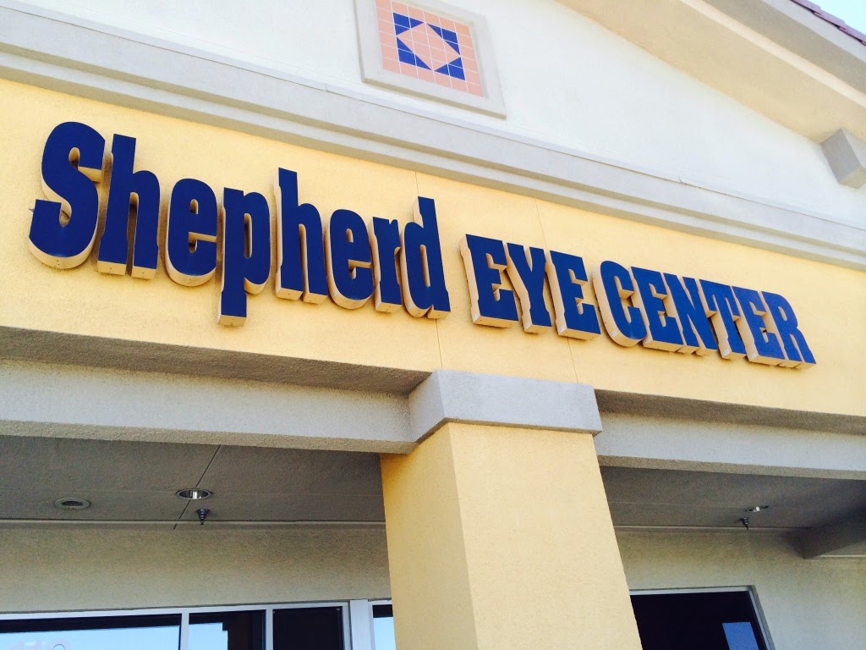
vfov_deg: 46.8
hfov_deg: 60.0
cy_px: 325
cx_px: 433
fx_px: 751
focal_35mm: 30
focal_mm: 4.12
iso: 32
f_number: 2.2
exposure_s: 1/488
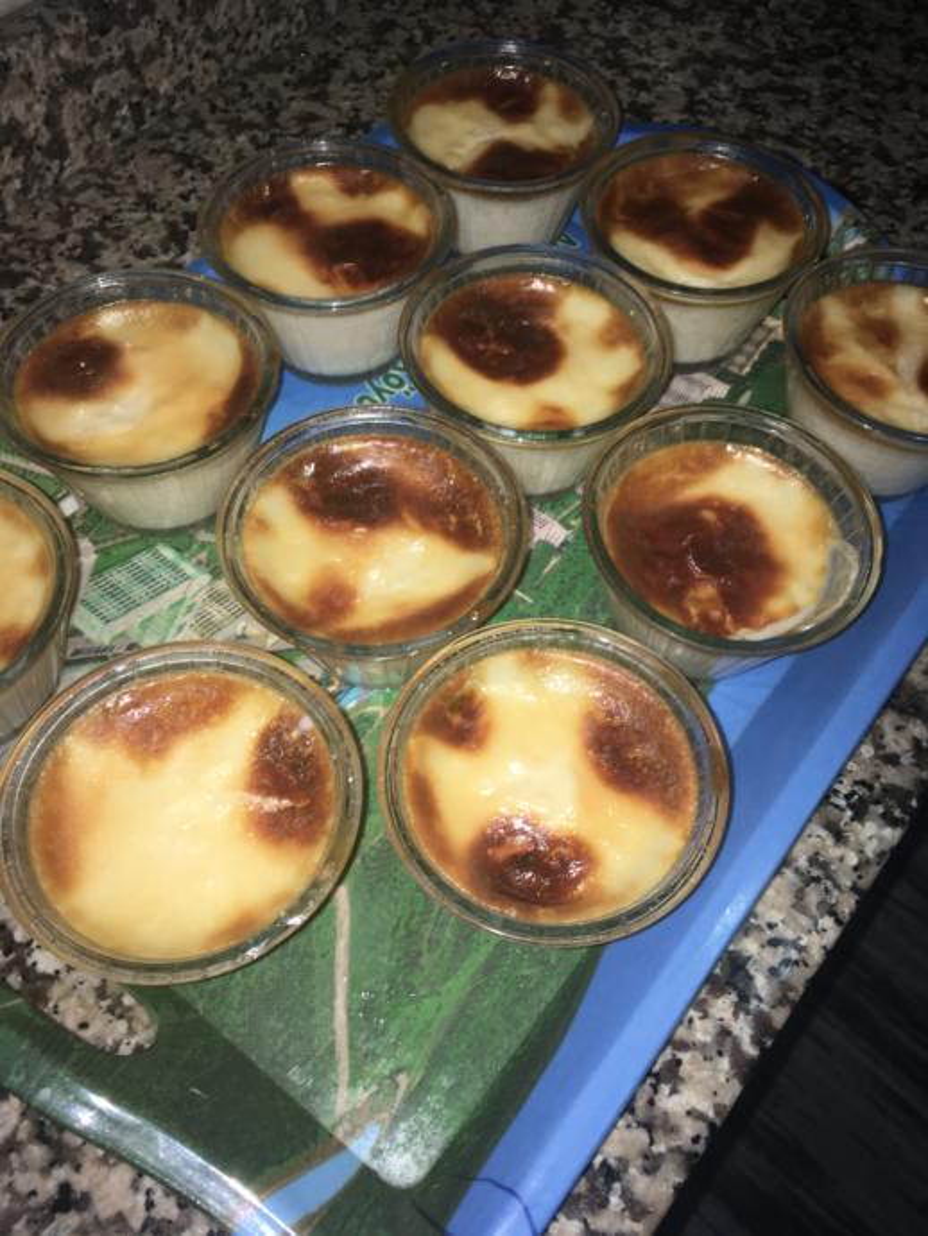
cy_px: 618
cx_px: 464
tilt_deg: -59.8
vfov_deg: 61.6
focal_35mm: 29
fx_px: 1036
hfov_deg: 48.3
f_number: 2.2
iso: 25
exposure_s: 1/33
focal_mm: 4.15
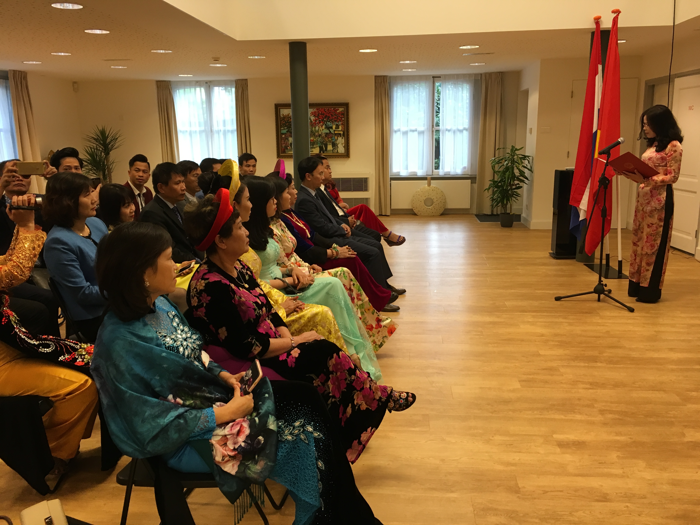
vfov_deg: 48.2
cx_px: 350
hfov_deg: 61.7
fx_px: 586
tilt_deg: -12.5
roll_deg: +1.9
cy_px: 262
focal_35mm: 29
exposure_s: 1/33
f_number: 2.2
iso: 50
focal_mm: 4.15
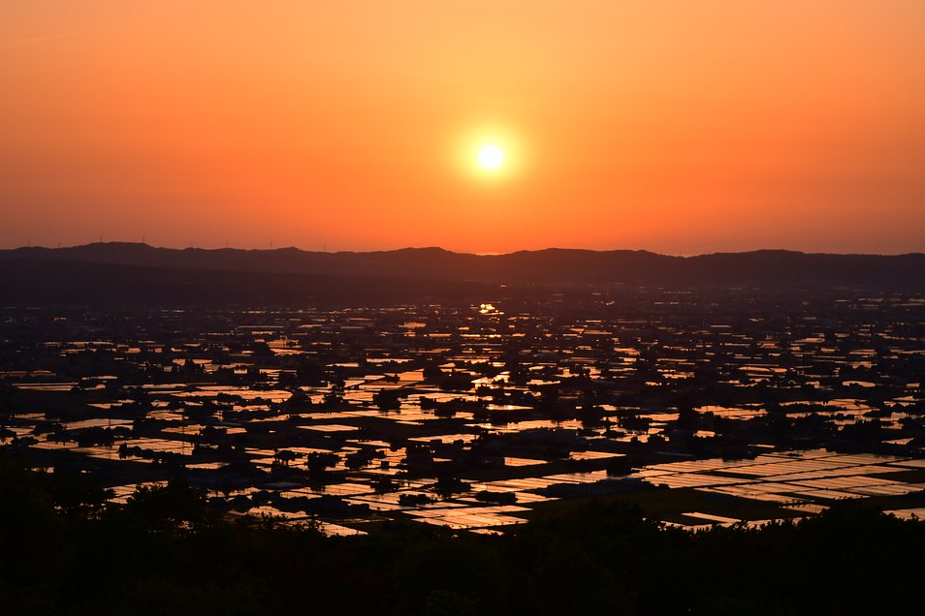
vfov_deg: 15.4
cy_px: 299
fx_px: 2275
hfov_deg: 23.0
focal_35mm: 89
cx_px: 447
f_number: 7.1
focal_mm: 55
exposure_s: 1/1600
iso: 100
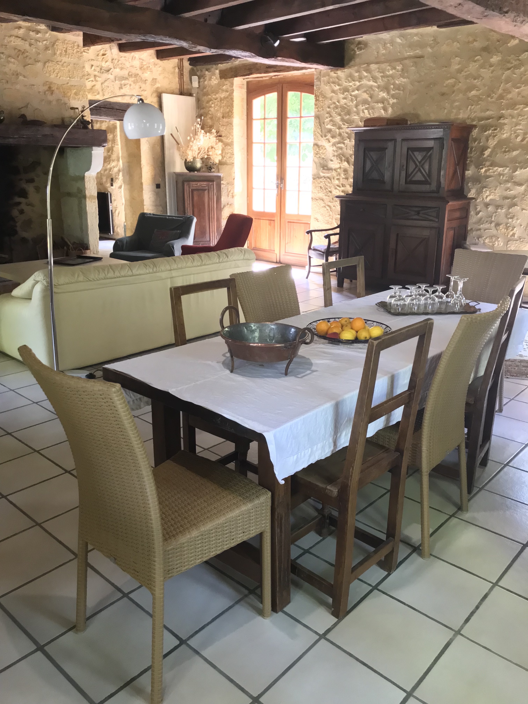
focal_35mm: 28
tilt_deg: -15.6
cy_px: 352
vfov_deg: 63.4
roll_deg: +0.1
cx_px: 264
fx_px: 569
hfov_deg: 49.7
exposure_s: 1/33
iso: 160
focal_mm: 3.99
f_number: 1.8
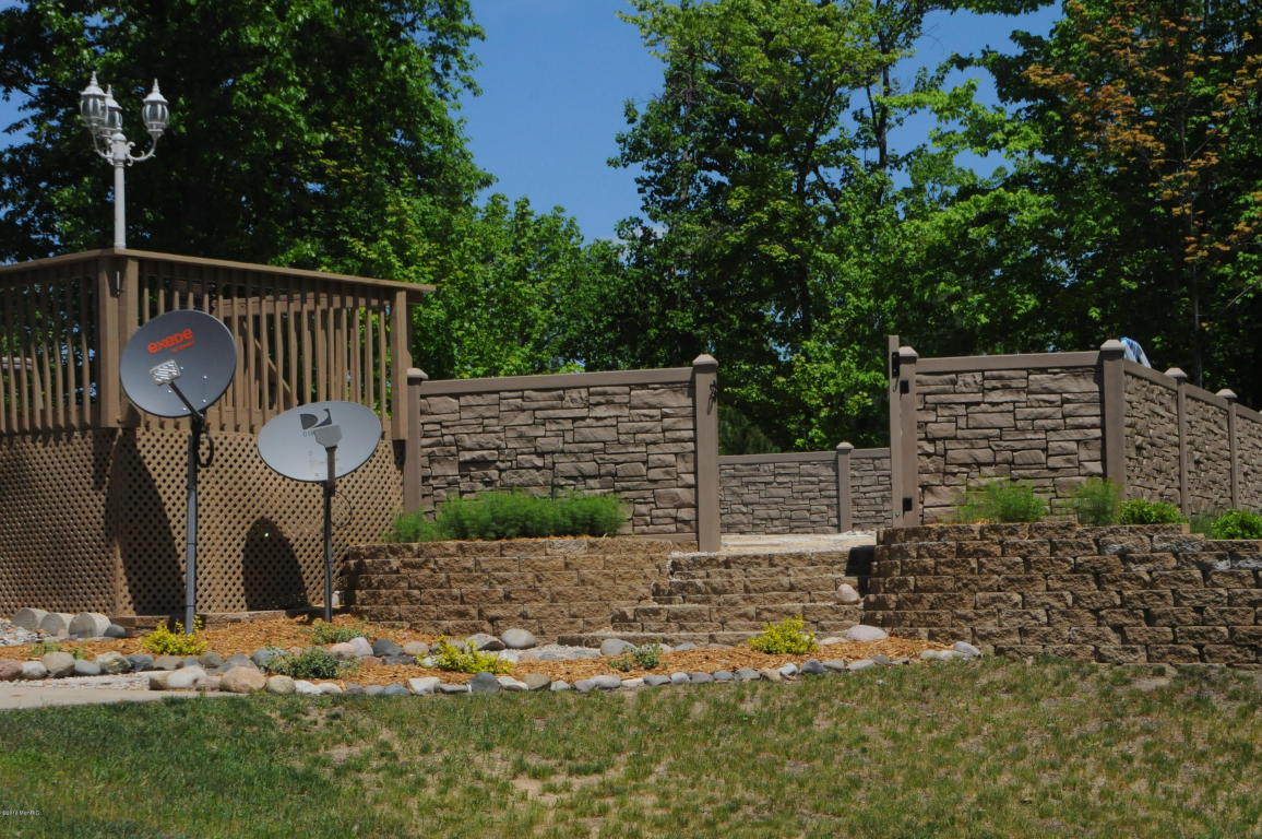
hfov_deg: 29.9
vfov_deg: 20.1
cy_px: 420
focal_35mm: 68
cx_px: 631
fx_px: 2364
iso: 800
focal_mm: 45
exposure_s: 1/800
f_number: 14
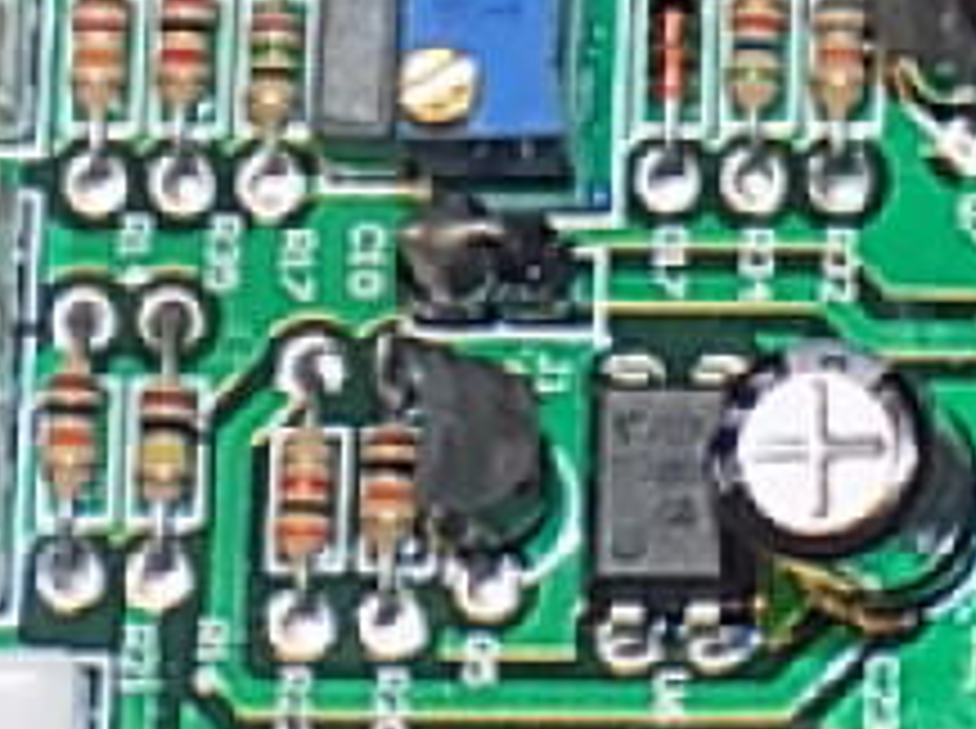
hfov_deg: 6.4
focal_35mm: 303
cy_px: 14
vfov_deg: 4.9
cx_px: 1763
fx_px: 8529
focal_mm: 7.3
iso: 320
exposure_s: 1/30
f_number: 3.6
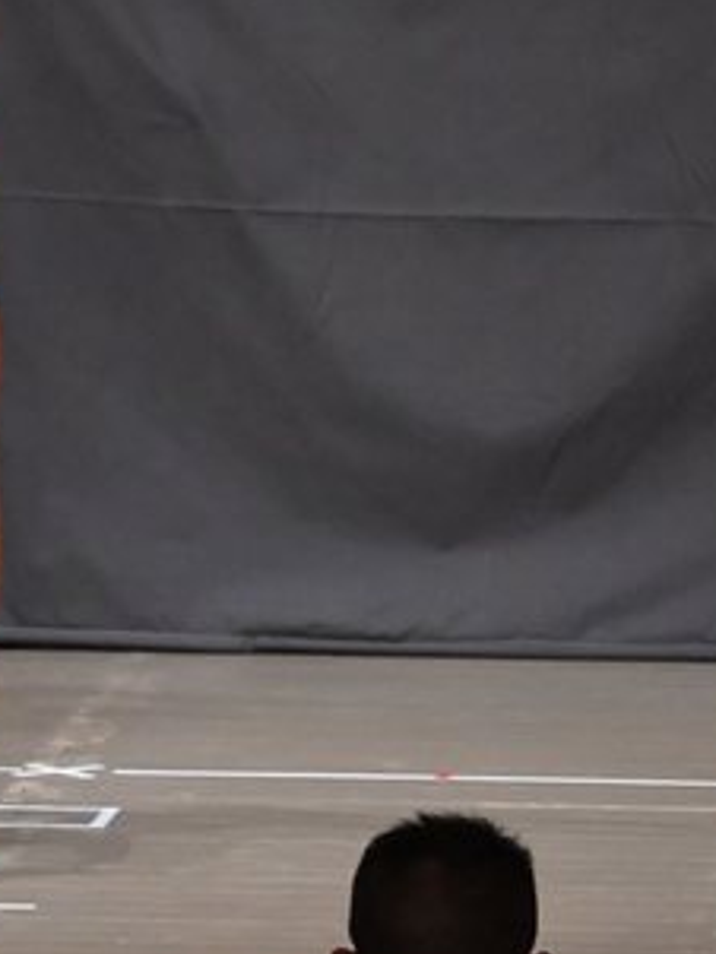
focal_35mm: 500
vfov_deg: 4.0
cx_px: -87
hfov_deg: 3.0
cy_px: 190
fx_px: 13780
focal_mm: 135
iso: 6400
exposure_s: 1/400
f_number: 5.6
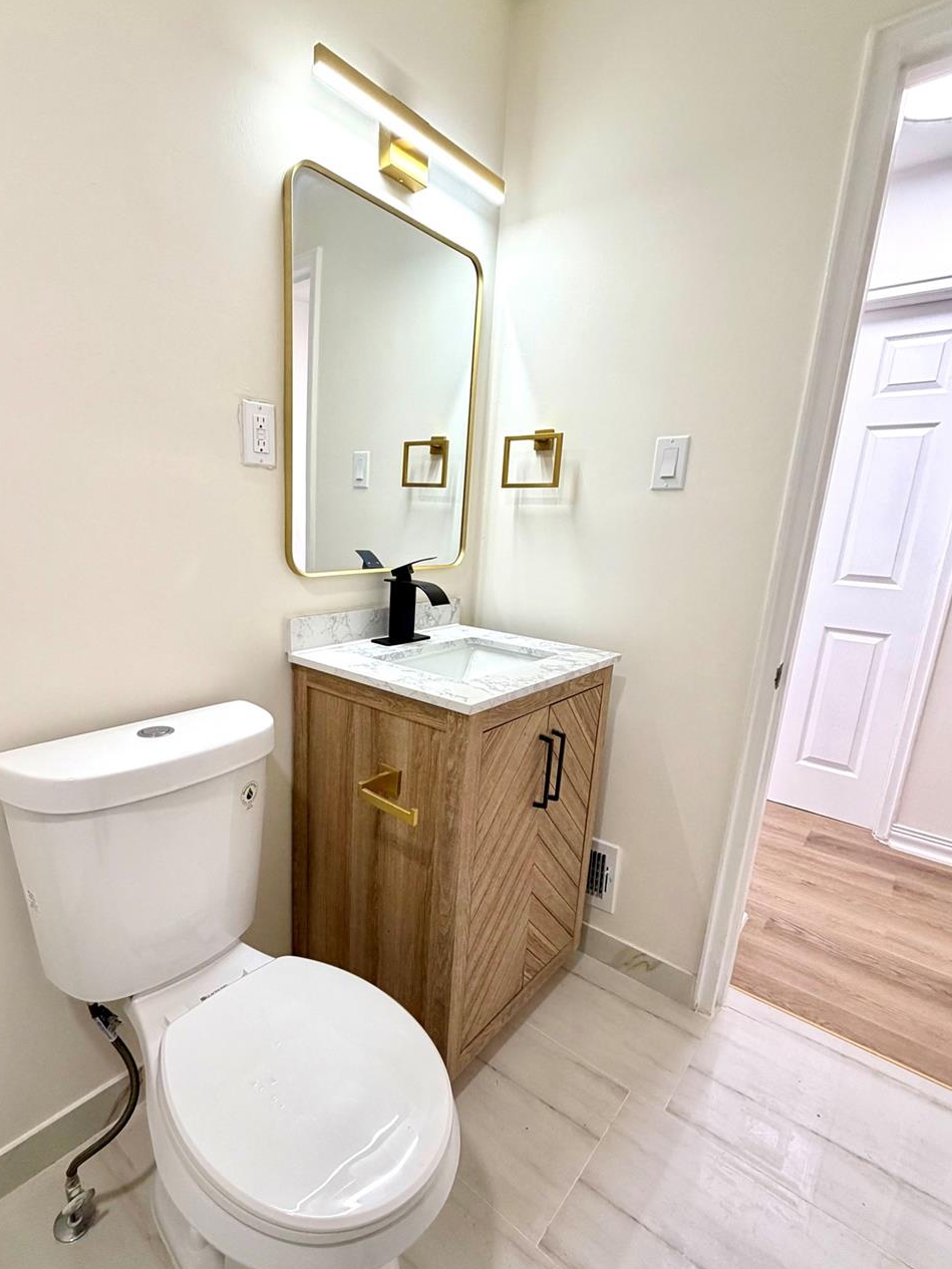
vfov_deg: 90.9
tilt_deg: -14.5
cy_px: 670
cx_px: 390
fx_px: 623
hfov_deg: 74.1
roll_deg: -2.3
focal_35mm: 17
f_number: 2.2
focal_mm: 2.22
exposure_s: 1/60
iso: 160
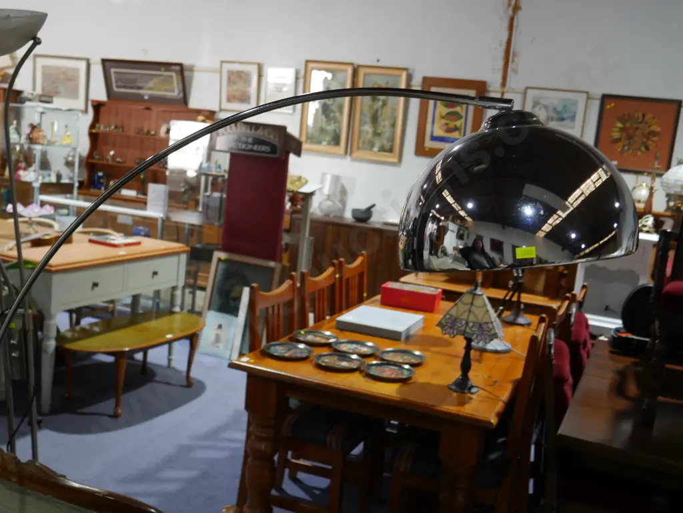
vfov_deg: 36.0
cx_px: 342
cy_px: 256
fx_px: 790
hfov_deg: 46.8
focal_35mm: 40
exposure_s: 1/60
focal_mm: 20
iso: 400
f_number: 4.4
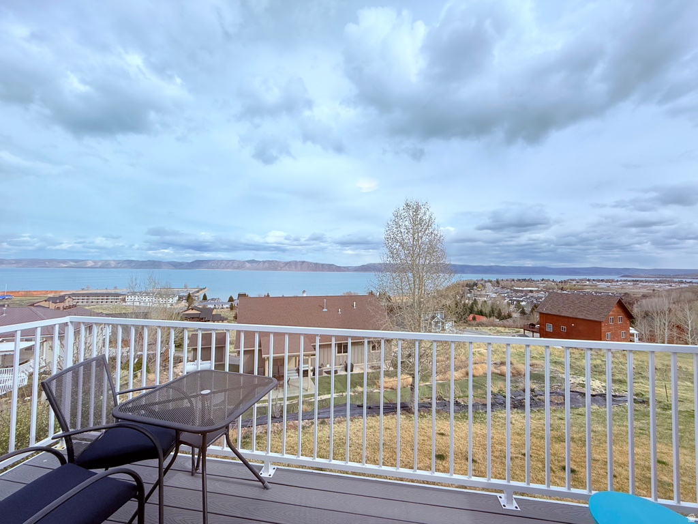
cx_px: 349
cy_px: 262
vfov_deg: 85.7
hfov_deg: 102.1
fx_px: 282
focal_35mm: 14
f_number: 2.2
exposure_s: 1/2976
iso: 50
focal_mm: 2.22
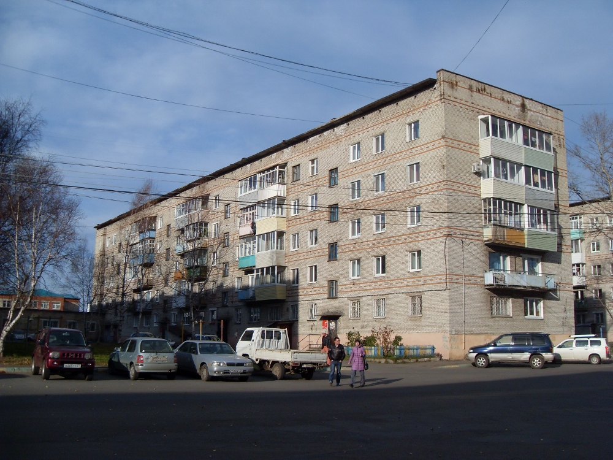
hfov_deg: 50.1
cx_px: 306
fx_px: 655
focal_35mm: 37
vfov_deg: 38.7
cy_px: 230
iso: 80
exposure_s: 1/350
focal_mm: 6.3
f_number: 7
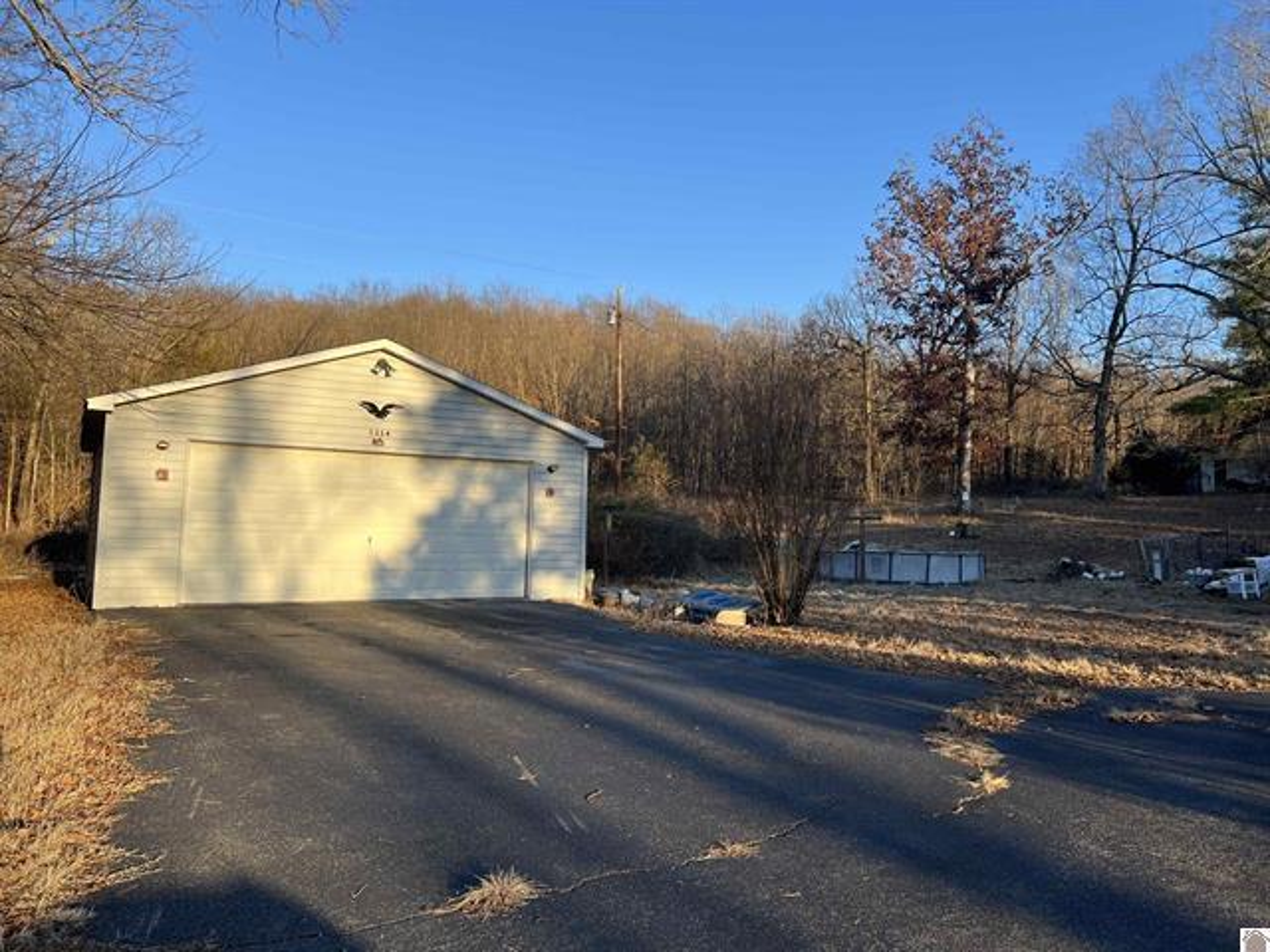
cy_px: 476
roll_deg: -0.3
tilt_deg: +4.5
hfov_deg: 67.3
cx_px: 635
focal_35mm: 26
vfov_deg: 53.1
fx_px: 954
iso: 50
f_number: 1.5
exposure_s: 1/1280
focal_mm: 5.7
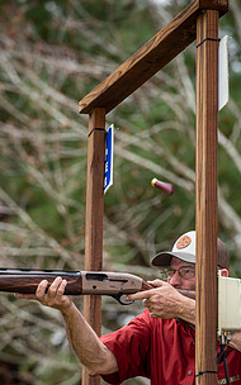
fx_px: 4088
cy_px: 242
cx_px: 114
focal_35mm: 389
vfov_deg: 5.4
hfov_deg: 3.4
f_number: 4.5
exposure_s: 1/250
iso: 125
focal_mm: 200
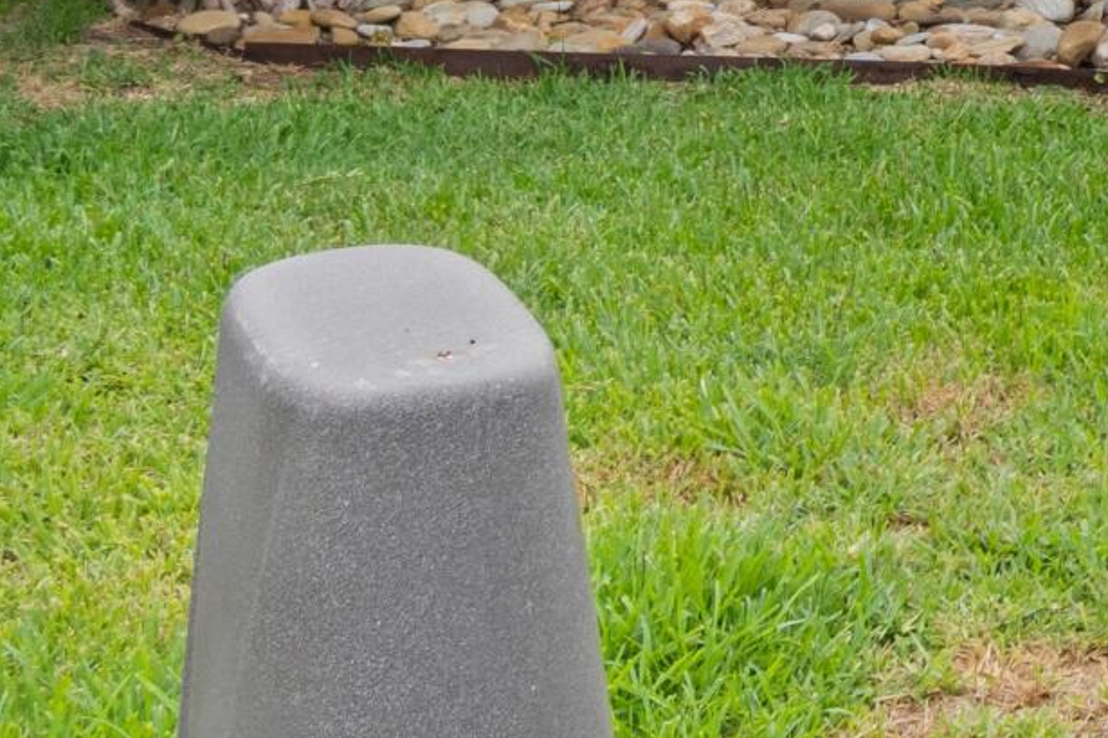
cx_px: 2088
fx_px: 3755
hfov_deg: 14.5
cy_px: -529
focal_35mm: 122
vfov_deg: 10.6
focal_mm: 17
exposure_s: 1/60
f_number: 5.3
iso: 100
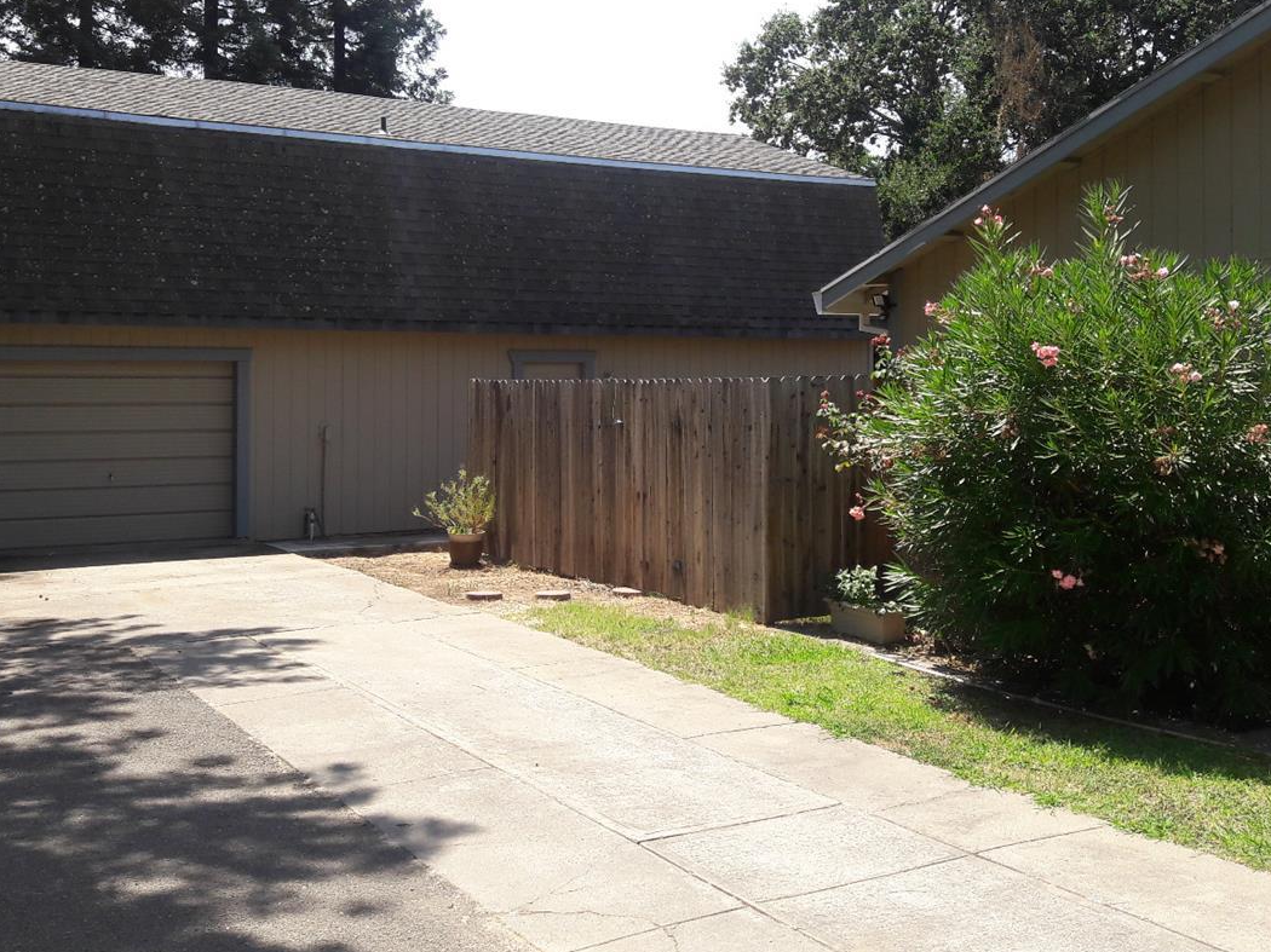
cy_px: 382
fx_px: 1468
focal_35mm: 40
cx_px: 651
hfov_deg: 46.8
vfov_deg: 35.8
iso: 40
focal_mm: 3.7
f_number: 1.9
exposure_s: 1/805
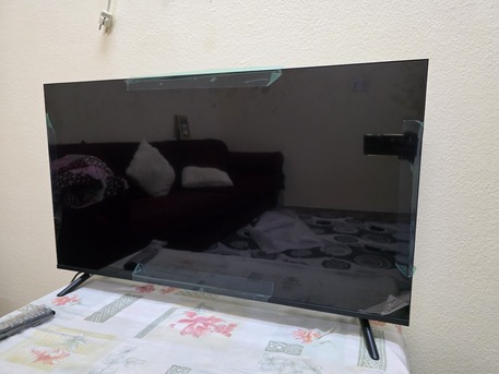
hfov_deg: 73.9
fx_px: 332
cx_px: 250
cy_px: 187
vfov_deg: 58.9
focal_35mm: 23
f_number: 1.7
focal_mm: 6.3
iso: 2000
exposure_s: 1/120
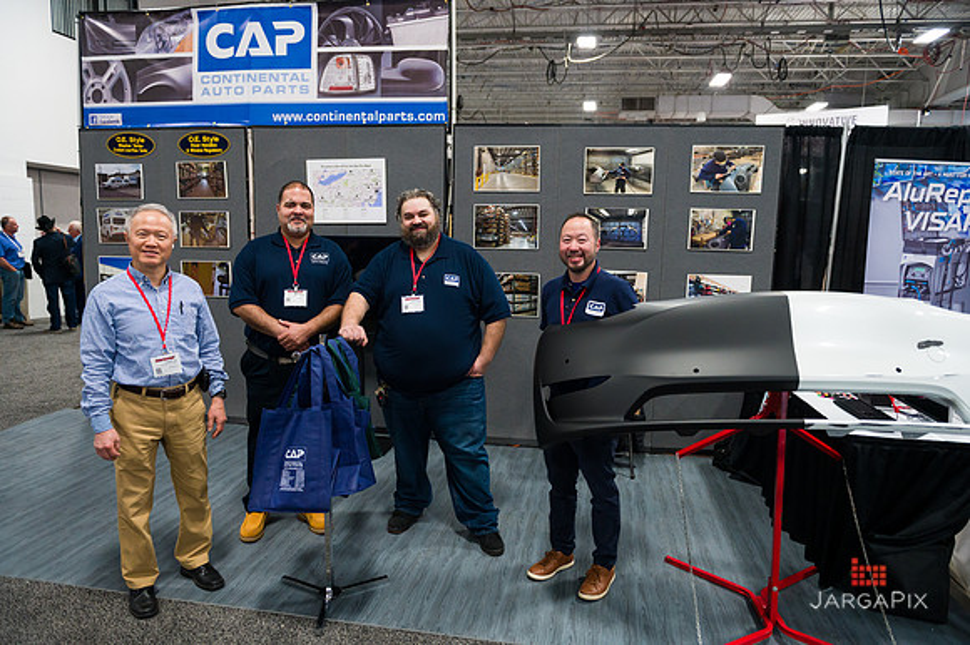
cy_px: 322
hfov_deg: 73.8
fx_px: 646
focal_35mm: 24
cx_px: 485
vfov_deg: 53.1
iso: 3200
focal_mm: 24
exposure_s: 1/250
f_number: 4
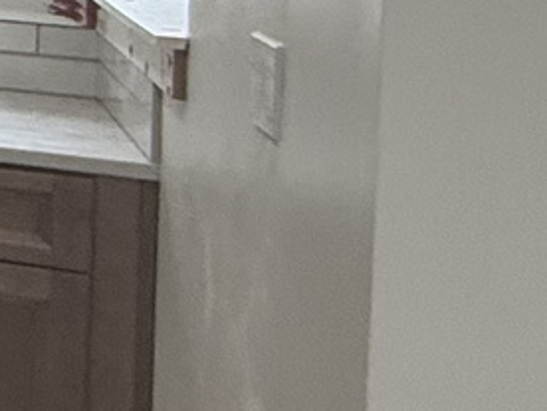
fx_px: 1643
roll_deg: -1.1
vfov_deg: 13.4
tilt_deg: -1.0
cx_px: -1433
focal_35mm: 104
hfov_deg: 9.2
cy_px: -218
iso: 200
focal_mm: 2.22
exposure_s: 1/120
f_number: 2.2
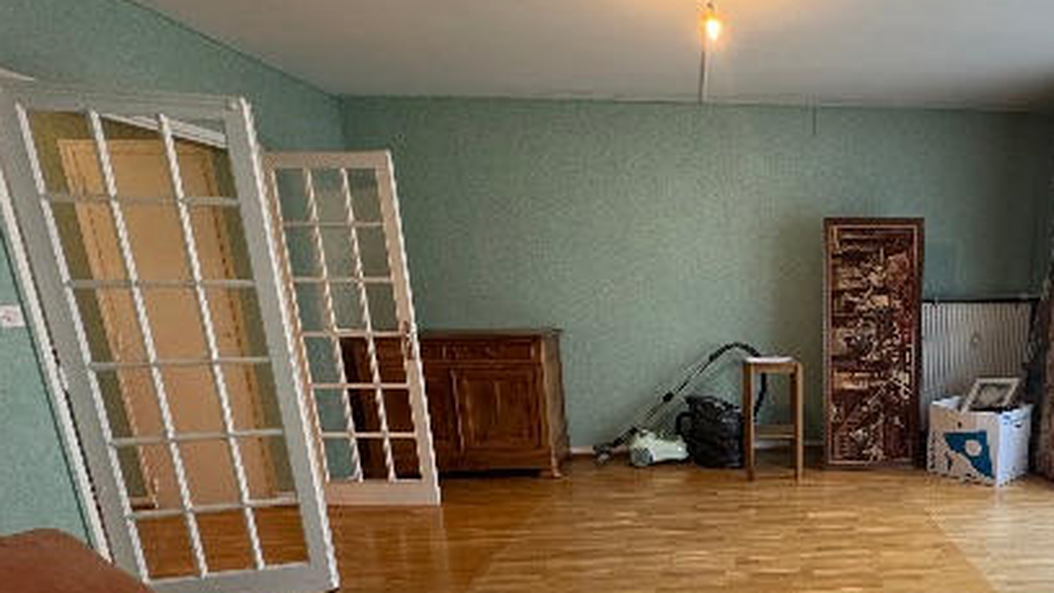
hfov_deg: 71.5
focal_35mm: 24
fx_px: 671
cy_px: 445
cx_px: 779
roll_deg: -0.3
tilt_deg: -14.3
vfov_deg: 46.0
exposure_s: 1/50
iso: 400
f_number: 2.2
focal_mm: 2.22
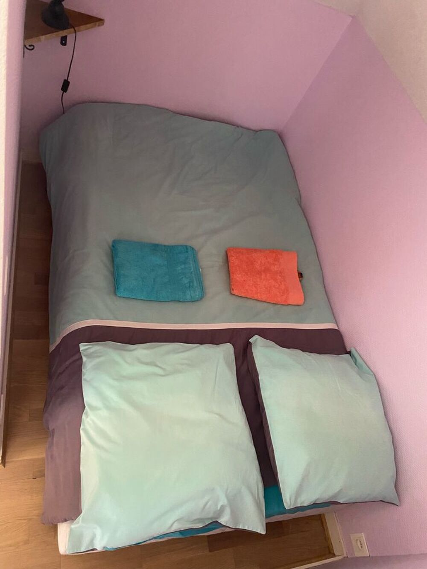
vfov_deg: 67.3
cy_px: 284
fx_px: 428
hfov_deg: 53.1
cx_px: 214
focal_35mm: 26
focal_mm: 4.25
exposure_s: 1/43
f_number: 1.8
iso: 500
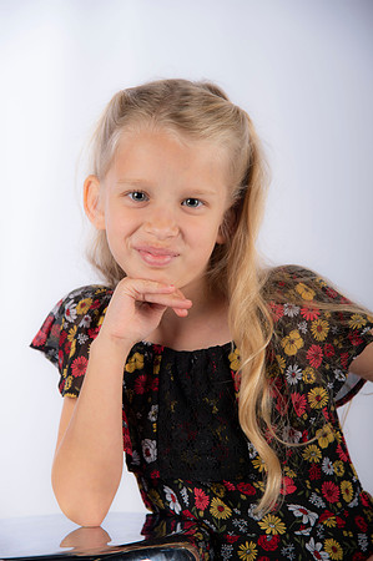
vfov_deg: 19.5
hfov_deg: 13.0
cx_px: 186
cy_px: 280
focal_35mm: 105
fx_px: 1636
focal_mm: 105
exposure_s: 1/200
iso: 100
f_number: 5.6
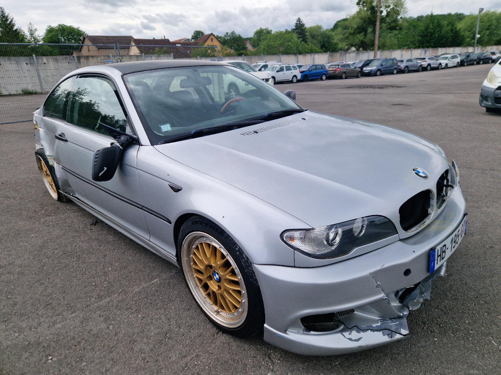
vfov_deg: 58.9
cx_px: 250
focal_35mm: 23
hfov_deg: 73.9
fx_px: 333
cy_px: 188
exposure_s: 1/1250
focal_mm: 5.4
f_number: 1.8
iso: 50
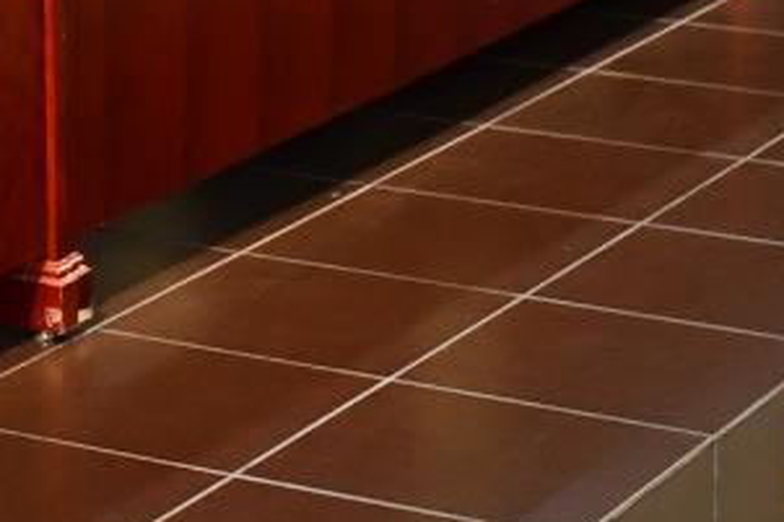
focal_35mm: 177
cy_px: -330
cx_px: -369
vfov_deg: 7.6
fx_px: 3852
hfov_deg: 11.2
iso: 1400
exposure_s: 1/60
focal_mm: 22
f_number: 4
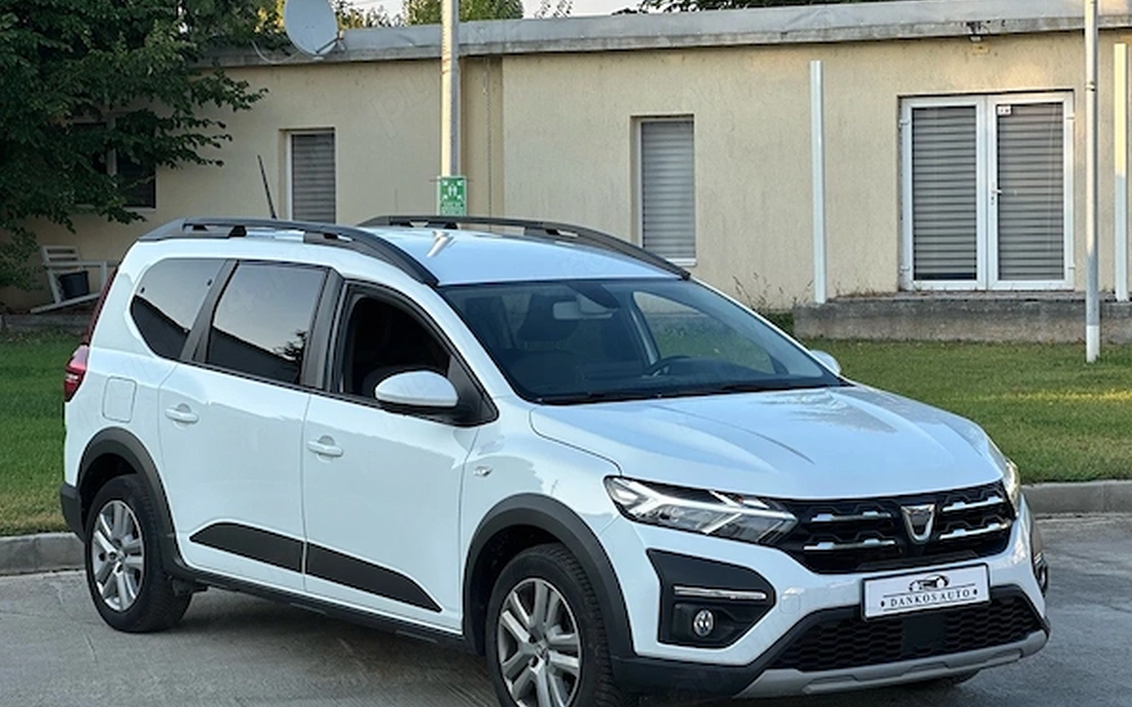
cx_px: 567
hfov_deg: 25.2
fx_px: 2530
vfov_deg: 15.9
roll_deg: +0.9
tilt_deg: -1.5
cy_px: 337
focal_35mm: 82
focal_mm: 9
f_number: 2.8
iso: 20
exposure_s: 1/121
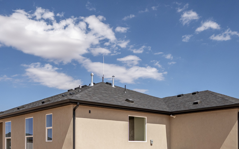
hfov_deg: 46.2
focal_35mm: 43
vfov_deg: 28.2
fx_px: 280
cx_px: 124
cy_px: 147
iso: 400
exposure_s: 1/2000
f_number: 9
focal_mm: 22
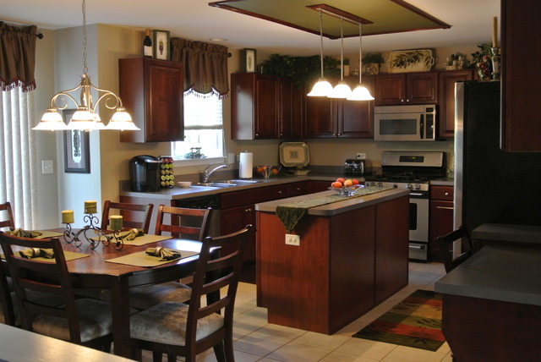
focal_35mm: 39
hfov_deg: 49.5
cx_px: 270
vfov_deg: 34.3
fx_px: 587
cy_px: 181
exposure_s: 1/30
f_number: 4
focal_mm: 14.5
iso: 800
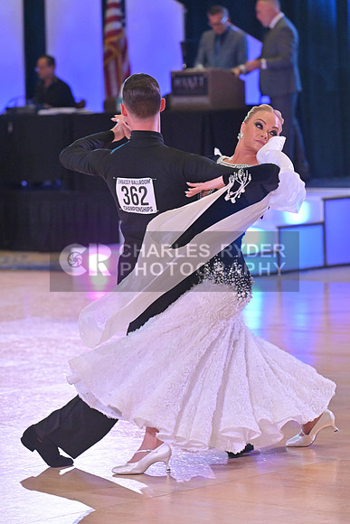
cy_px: 262
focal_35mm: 165
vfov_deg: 12.4
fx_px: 2405
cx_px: 175
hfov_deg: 8.3
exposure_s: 1/400
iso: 4000
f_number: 5.6
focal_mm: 165
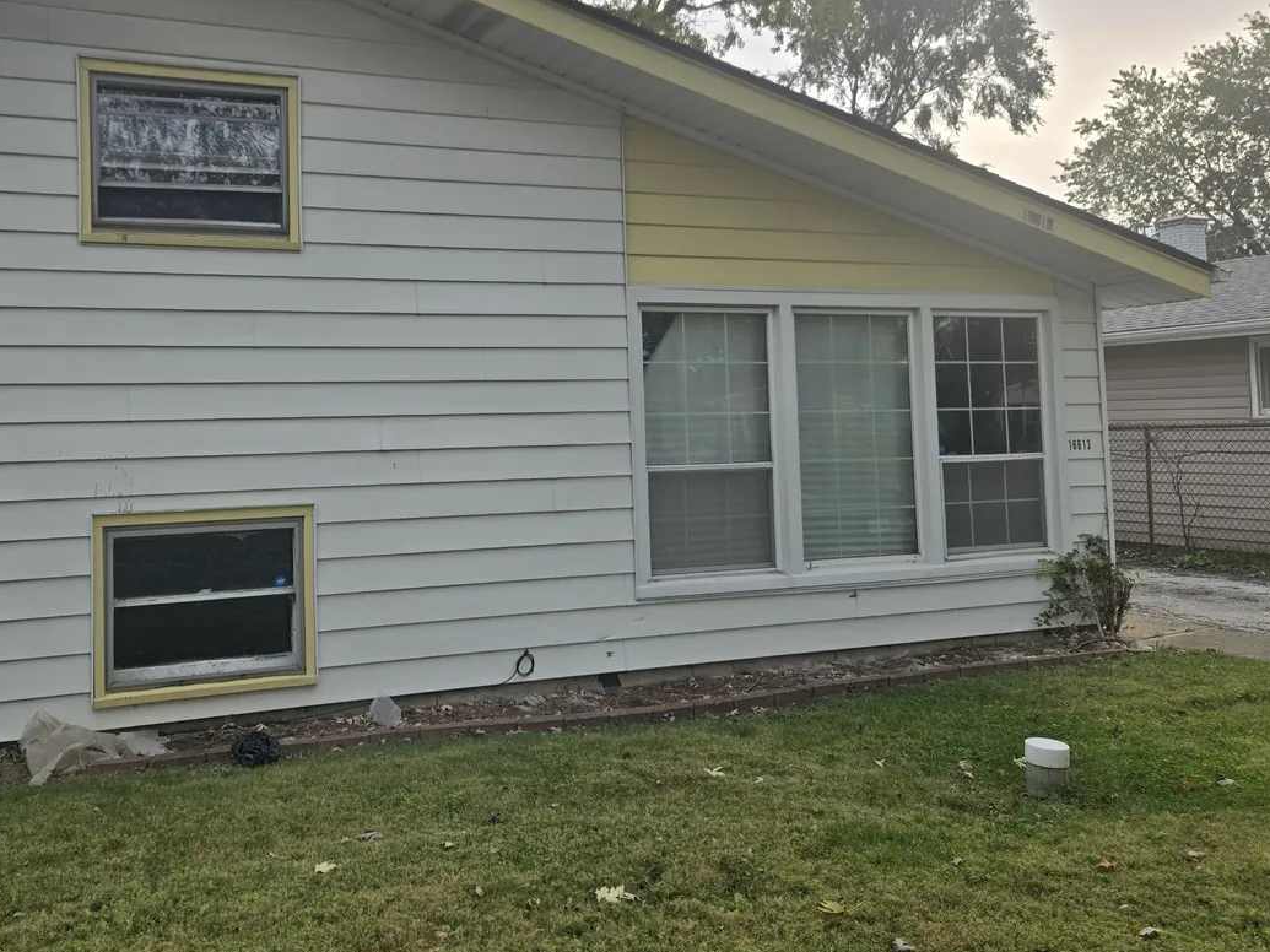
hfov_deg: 55.8
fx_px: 1174
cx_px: 439
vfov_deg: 44.0
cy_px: 386
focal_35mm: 32
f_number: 1.8
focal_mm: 5.4
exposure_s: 1/1946
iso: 25
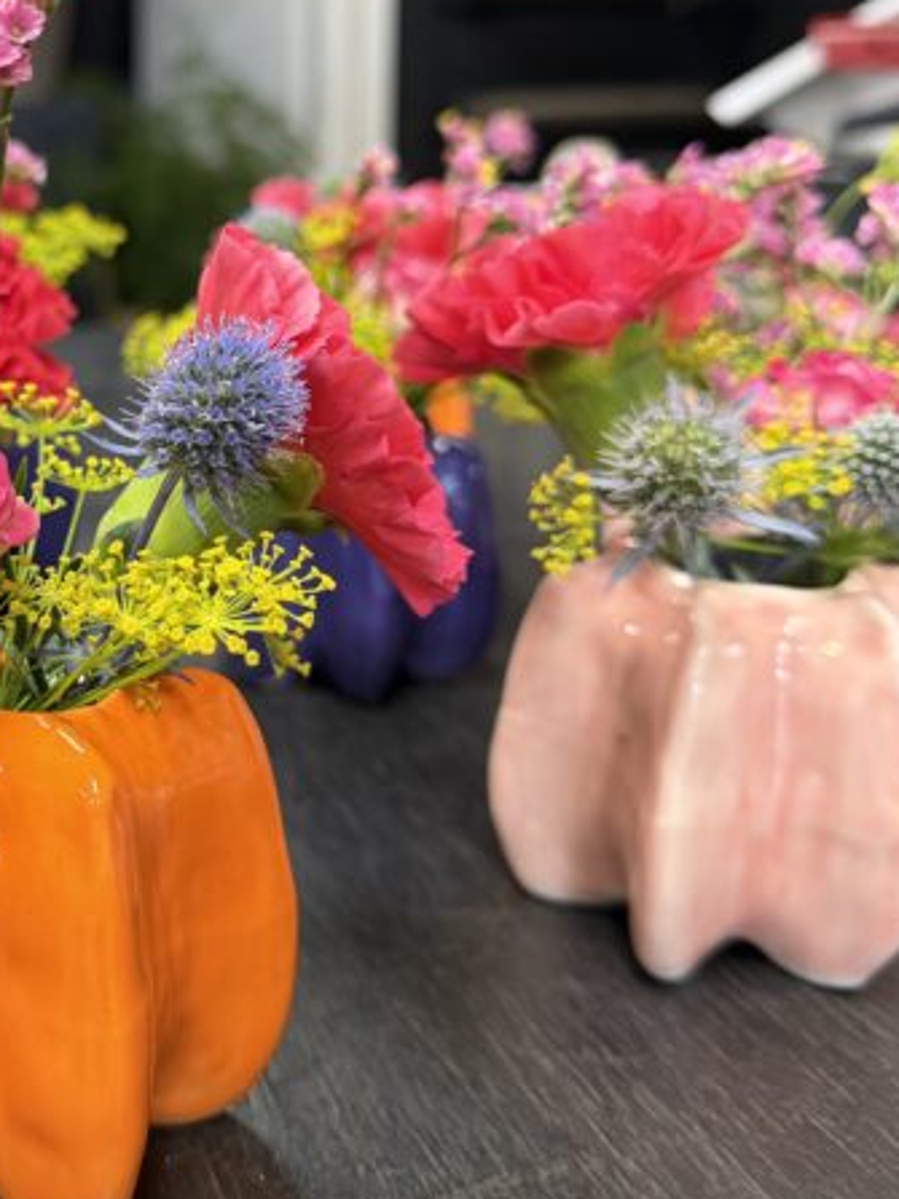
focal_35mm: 43
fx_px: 1490
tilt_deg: -12.6
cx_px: 129
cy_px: 486
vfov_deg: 43.7
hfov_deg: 32.3
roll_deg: +1.3
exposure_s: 1/50
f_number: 1.78
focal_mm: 6.76
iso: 250
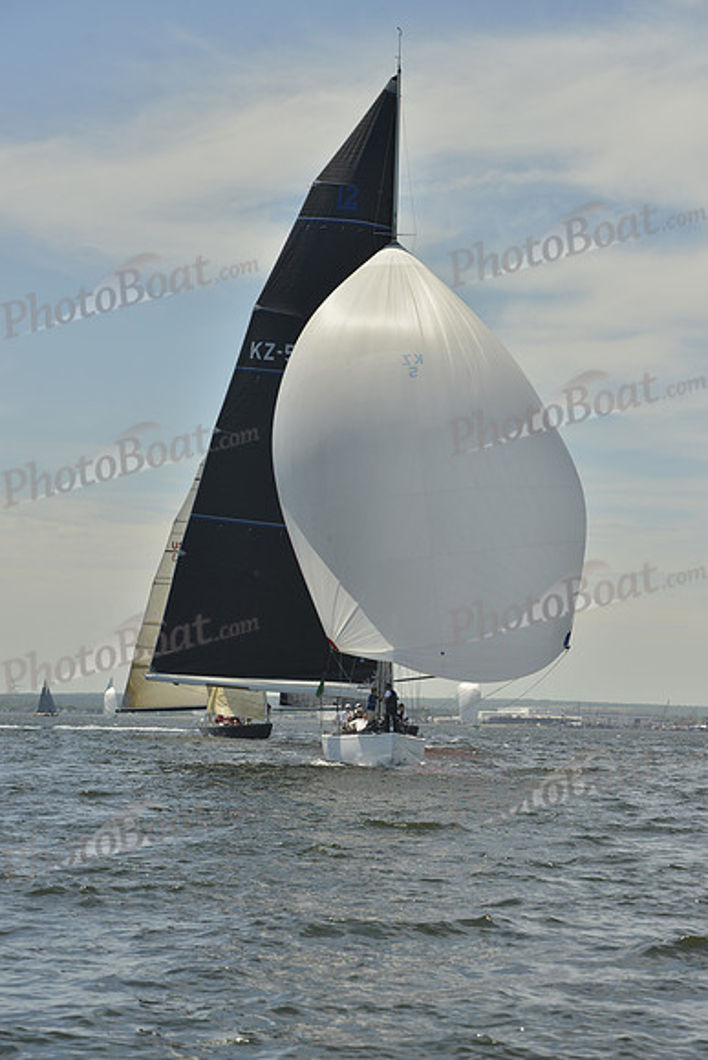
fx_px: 2948
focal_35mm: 100
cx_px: 354
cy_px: 530
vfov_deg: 20.4
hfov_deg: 13.7
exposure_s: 1/1600
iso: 280
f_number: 8
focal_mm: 100
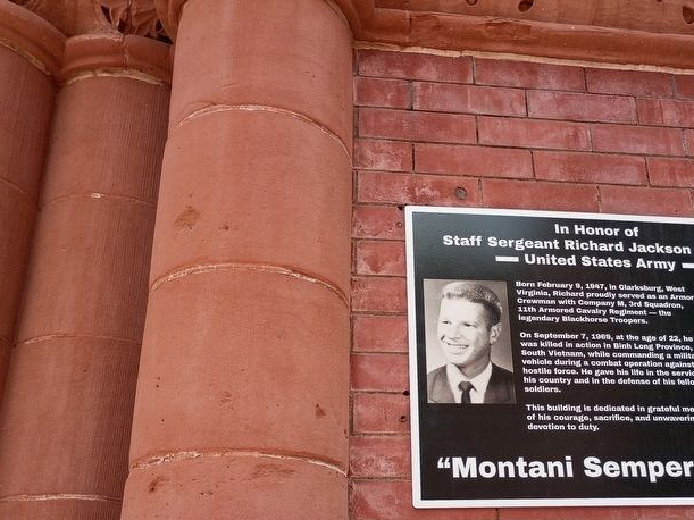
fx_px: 762
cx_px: 438
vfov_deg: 37.5
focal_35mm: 38
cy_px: 324
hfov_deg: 48.5
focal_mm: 4.27
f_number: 1.8
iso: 100
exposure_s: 1/350
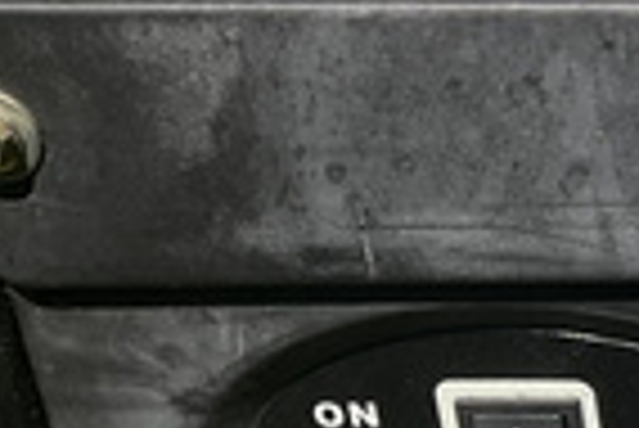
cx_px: 1323
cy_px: 617
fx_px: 2257
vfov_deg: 10.5
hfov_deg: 13.5
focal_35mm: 127
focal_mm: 3
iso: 25
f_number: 1.8
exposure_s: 1/1577
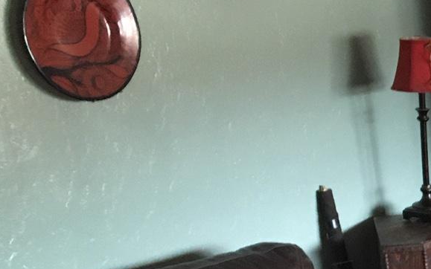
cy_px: 348
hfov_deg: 16.6
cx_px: 748
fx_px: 1257
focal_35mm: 107
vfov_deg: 11.9
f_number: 2.2
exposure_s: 1/30
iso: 125
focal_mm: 4.15
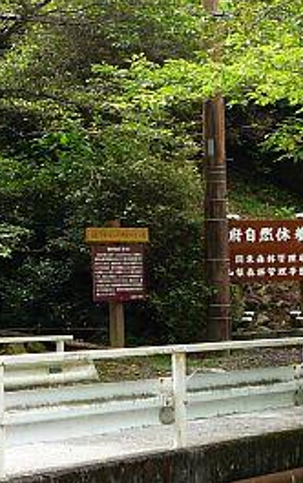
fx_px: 1214
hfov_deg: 14.0
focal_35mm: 92
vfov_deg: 22.4
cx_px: 2
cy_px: 133
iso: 100
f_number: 4
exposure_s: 1/200
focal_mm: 6.3
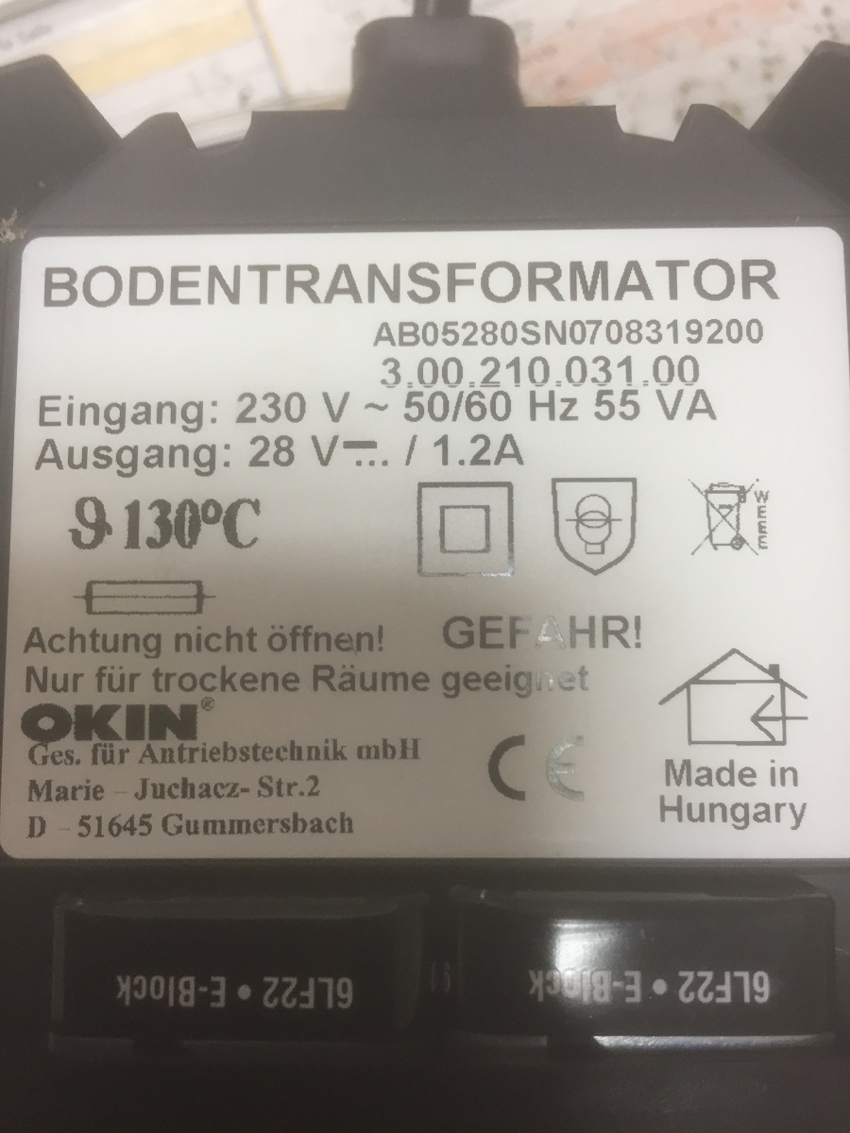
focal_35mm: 29
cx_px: 425
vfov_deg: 61.7
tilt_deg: -84.4
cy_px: 566
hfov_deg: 48.2
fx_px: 949
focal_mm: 4.15
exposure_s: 1/33
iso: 80
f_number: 2.2
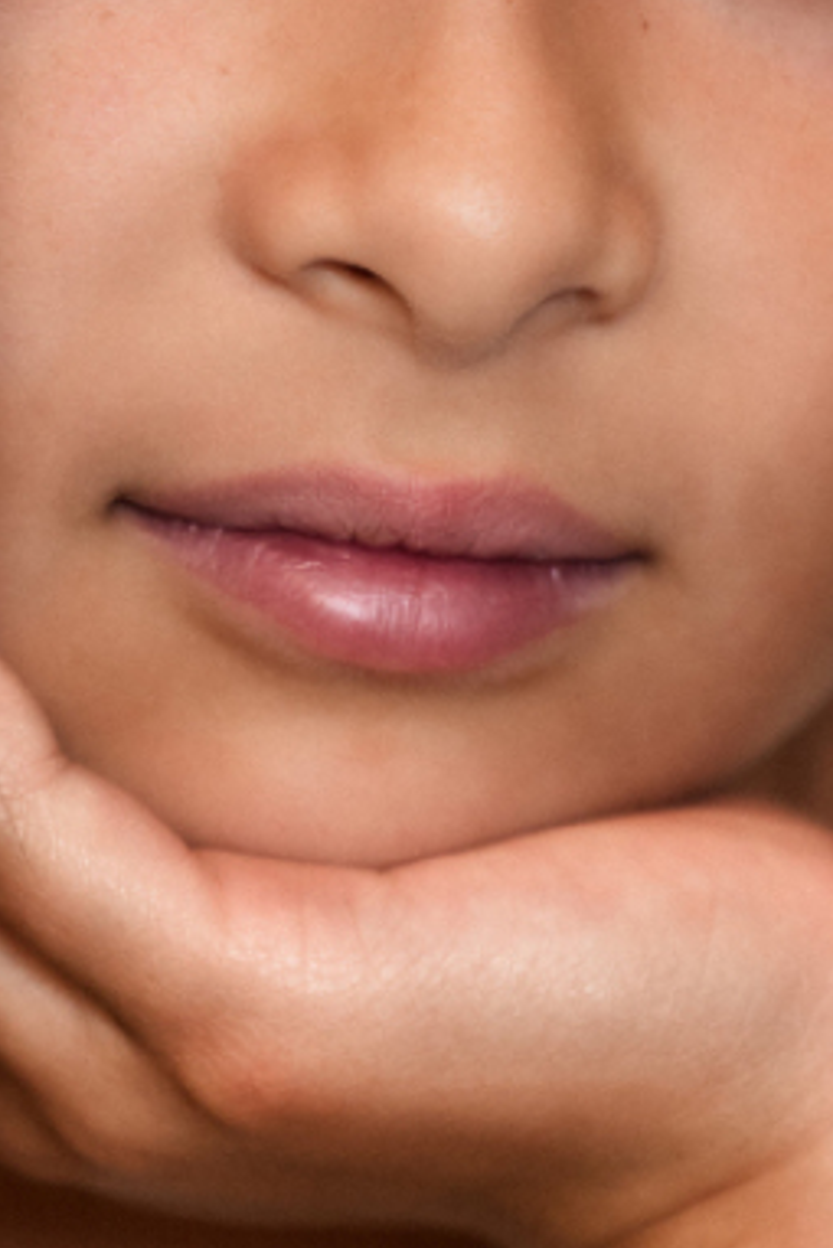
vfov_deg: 7.7
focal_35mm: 267
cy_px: 402
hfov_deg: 5.2
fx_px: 9258
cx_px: 284
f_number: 3.2
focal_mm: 85
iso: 800
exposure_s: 1/250
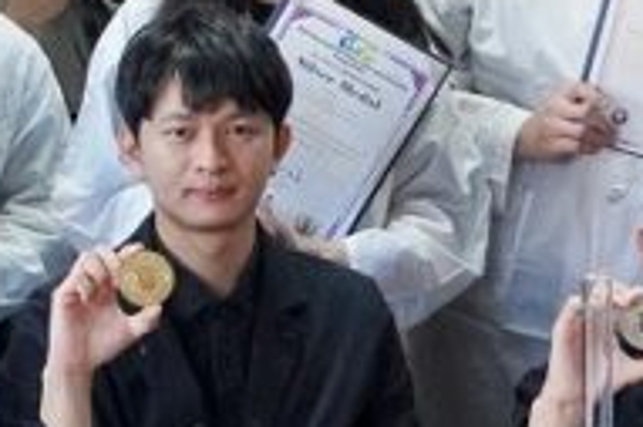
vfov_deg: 8.5
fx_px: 2873
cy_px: 27
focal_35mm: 161
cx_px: -448
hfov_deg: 11.9
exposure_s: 1/160
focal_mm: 20
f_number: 4
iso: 1000
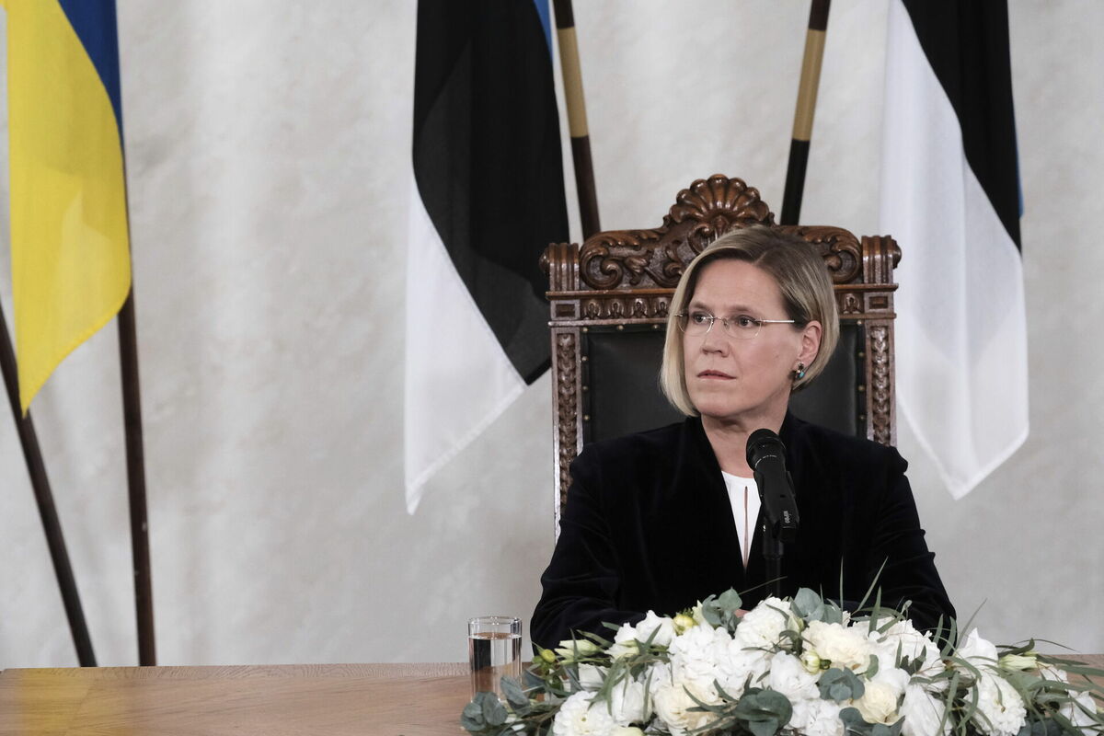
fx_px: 4600
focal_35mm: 150
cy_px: 368
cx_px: 552
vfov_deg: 9.1
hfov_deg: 13.7
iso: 2500
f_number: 5.6
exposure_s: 1/125
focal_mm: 100
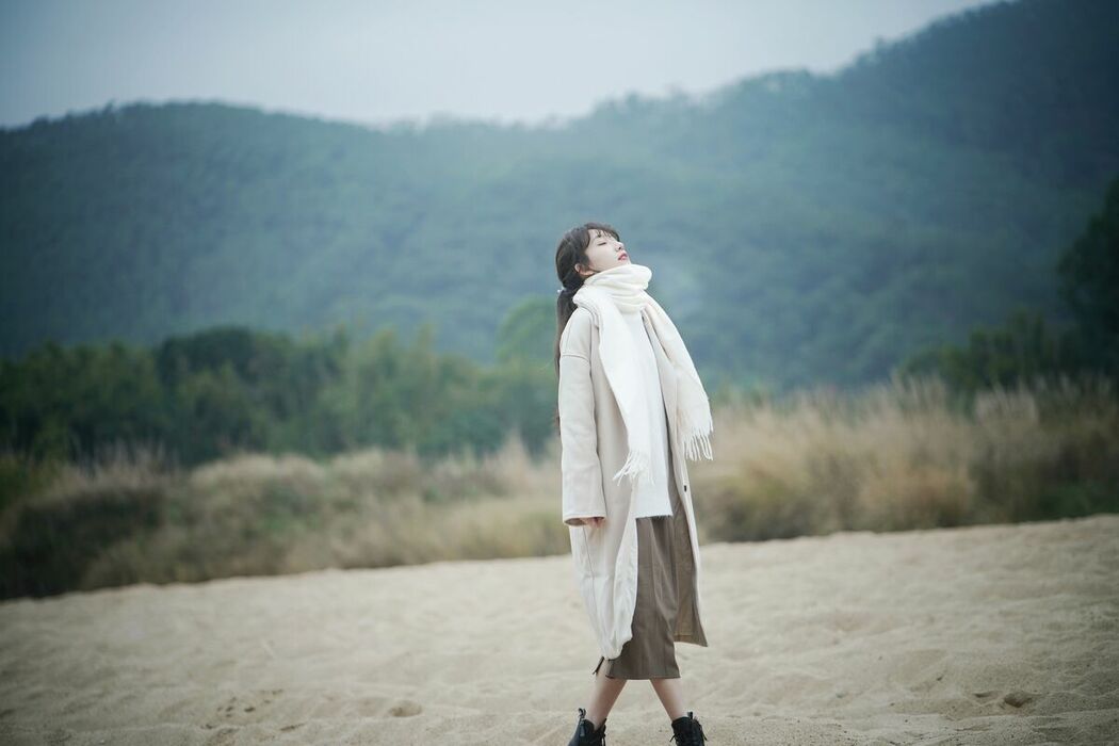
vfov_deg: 16.1
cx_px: 560
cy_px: 373
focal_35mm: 85
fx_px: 2642
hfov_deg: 23.9
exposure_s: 1/250
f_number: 2
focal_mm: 85
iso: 125
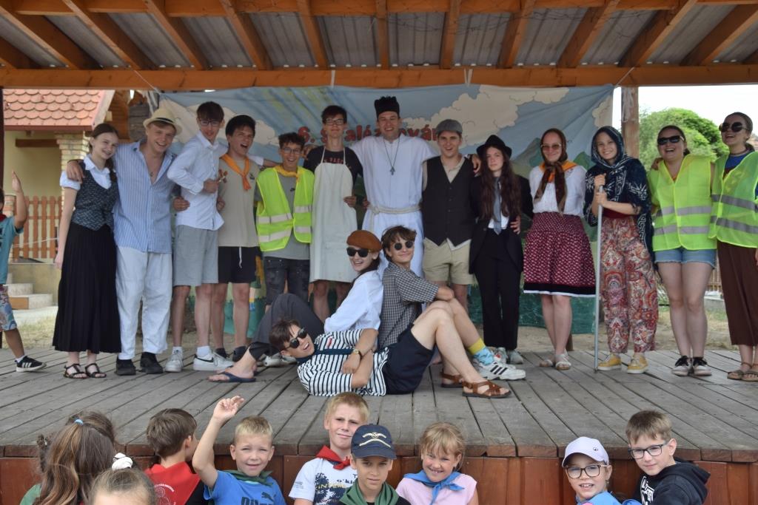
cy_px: 252
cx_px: 379
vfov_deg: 29.9
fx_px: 948
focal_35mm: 45
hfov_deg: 43.6
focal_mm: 30
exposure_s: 1/250
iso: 200
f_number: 6.3
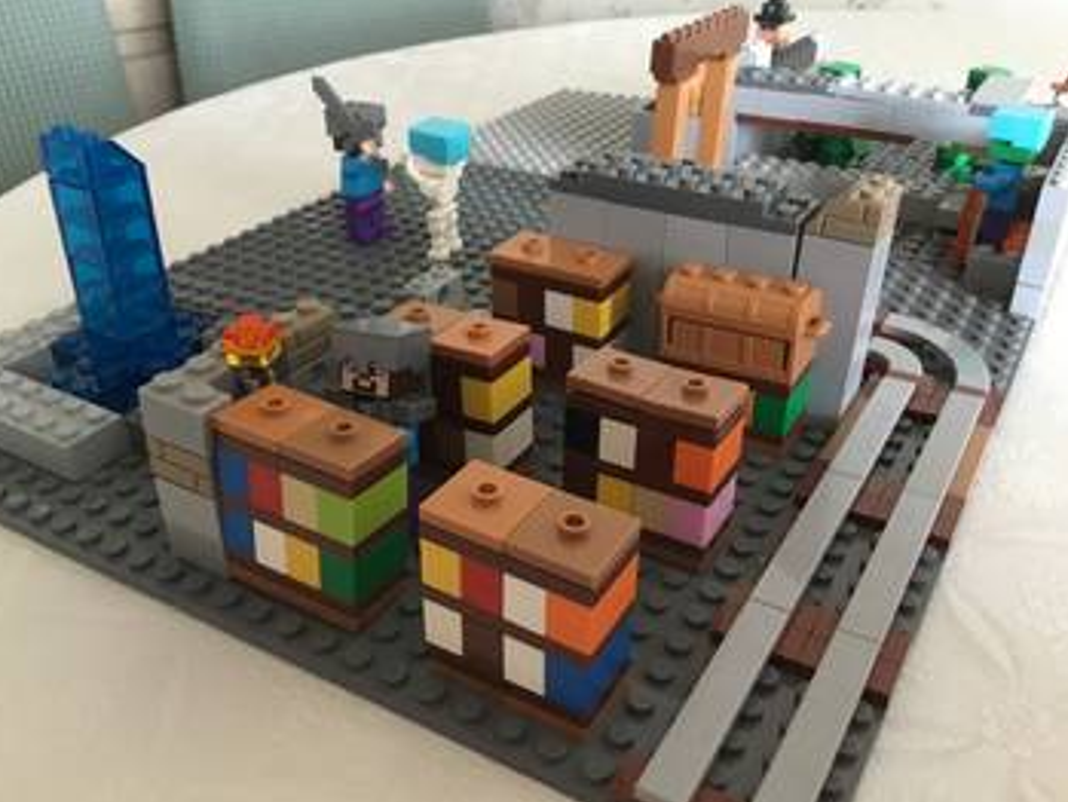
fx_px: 988
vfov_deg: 44.2
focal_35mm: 32
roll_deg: +0.2
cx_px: 529
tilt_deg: -30.0
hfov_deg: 56.8
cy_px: 407
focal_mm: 3.3
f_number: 2.4
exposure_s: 1/17
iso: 320
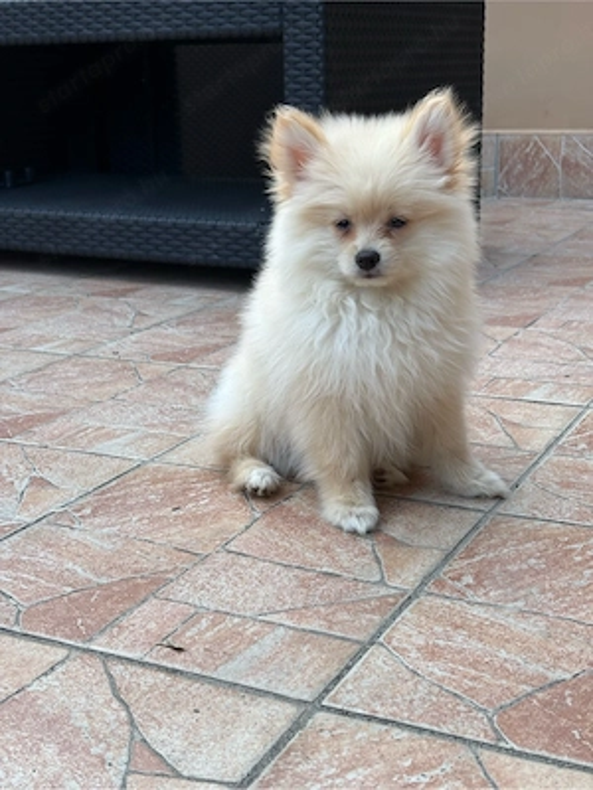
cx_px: 296
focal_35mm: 52
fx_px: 1188
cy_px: 395
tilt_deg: -15.9
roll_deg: +0.3
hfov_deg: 28.0
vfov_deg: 36.8
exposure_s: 1/300
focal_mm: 5.96
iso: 40
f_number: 1.6
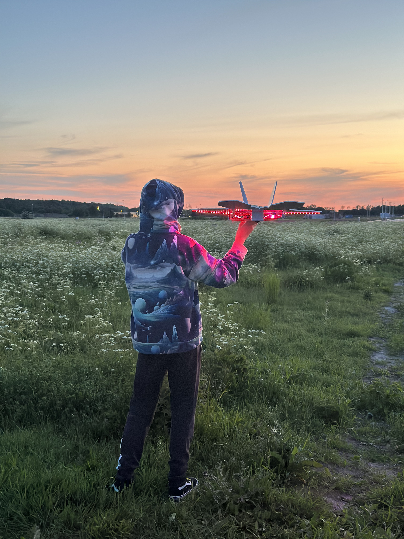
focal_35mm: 48
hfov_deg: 30.3
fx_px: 747
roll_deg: -0.2
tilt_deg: -4.4
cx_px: 202
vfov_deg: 39.7
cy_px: 270
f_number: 1.78
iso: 200
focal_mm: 6.86
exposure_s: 1/60
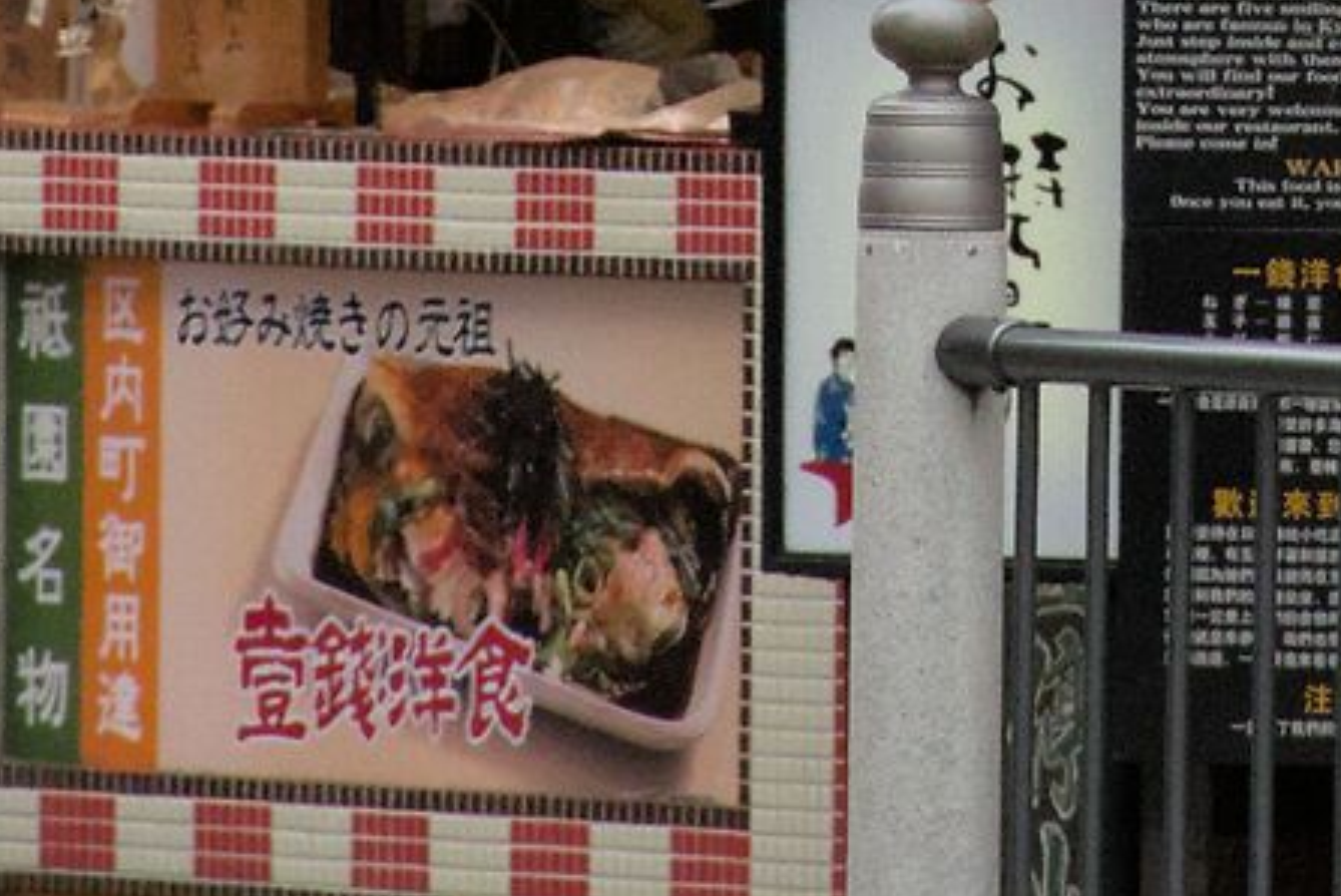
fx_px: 42118
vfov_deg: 1.2
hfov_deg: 1.8
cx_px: 1233
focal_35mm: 1130
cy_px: -728
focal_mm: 140
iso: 5000
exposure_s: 1/4000
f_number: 8
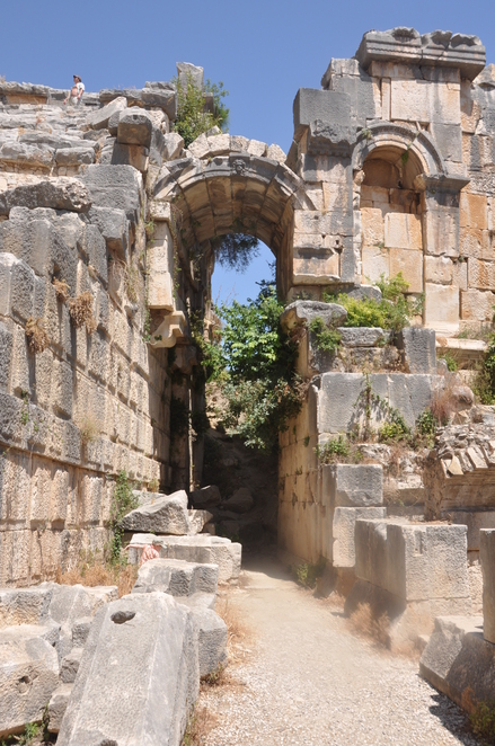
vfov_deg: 57.3
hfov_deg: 39.8
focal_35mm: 33
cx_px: 248
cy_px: 373
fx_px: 683
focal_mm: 22
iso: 200
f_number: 10
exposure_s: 1/400
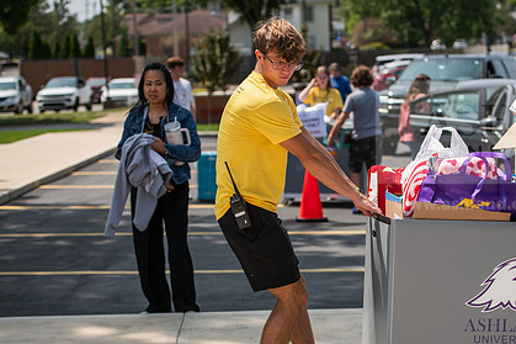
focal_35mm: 97
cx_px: 339
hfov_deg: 21.0
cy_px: 230
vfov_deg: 14.1
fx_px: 1390
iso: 64
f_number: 3.5
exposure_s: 1/640
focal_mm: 70
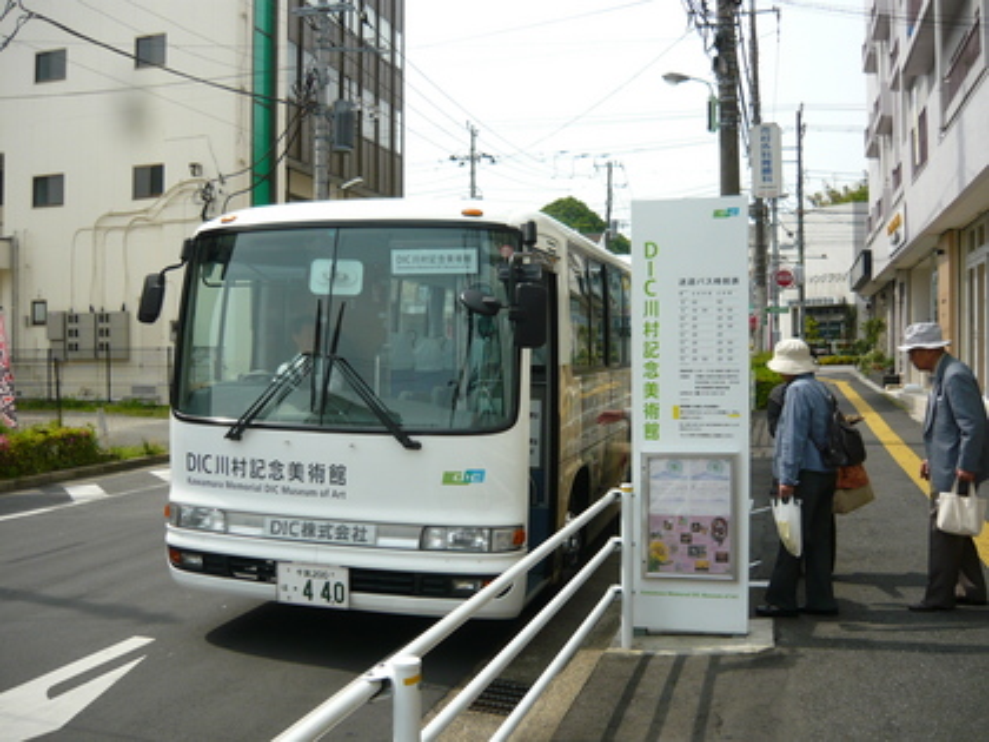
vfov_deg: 42.9
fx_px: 943
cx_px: 494
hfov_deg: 55.4
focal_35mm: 33
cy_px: 371
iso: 100
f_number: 2.8
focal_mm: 5.5
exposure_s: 1/800
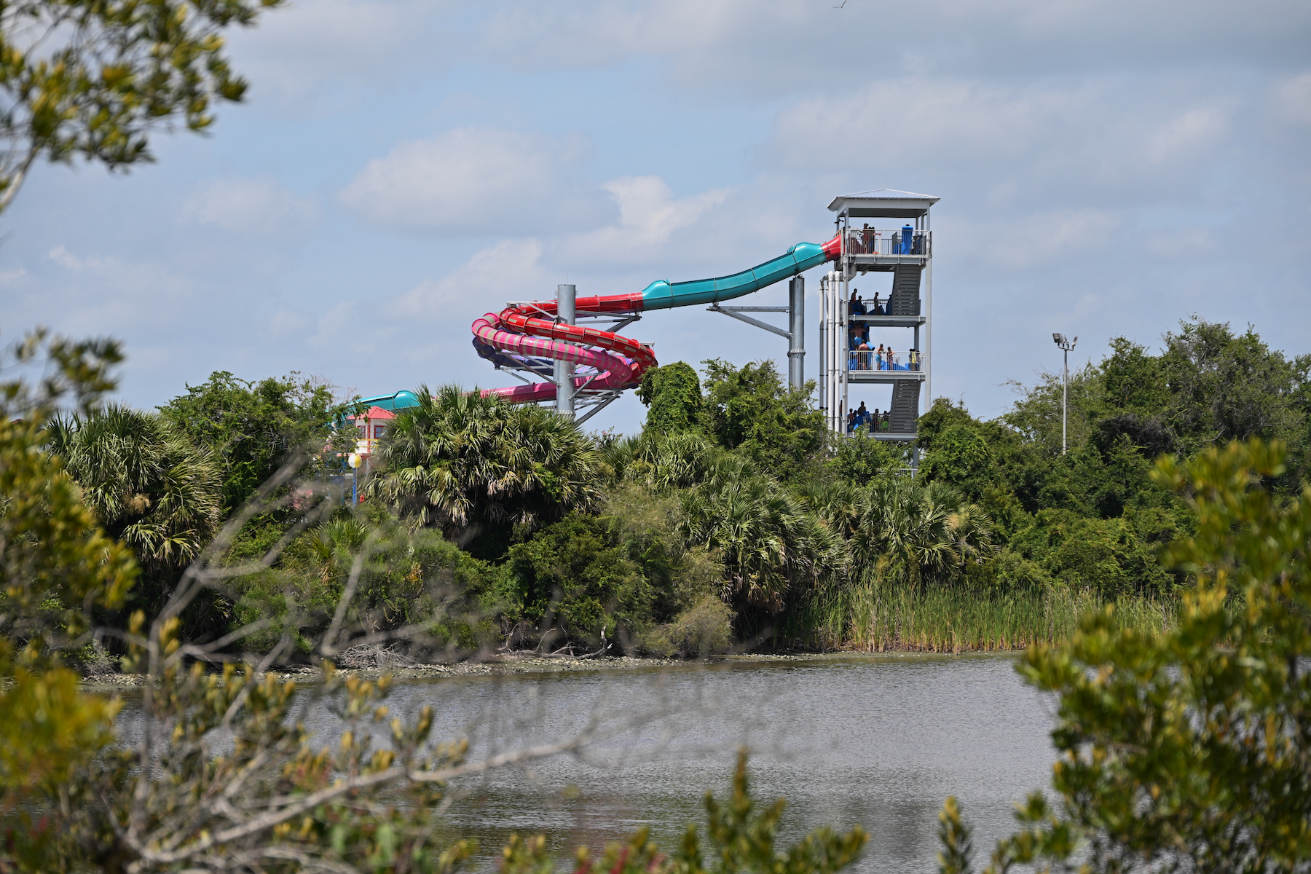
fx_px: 4370
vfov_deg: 11.4
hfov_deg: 17.1
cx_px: 656
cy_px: 437
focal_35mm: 120
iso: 100
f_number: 6.3
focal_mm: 120
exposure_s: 1/250
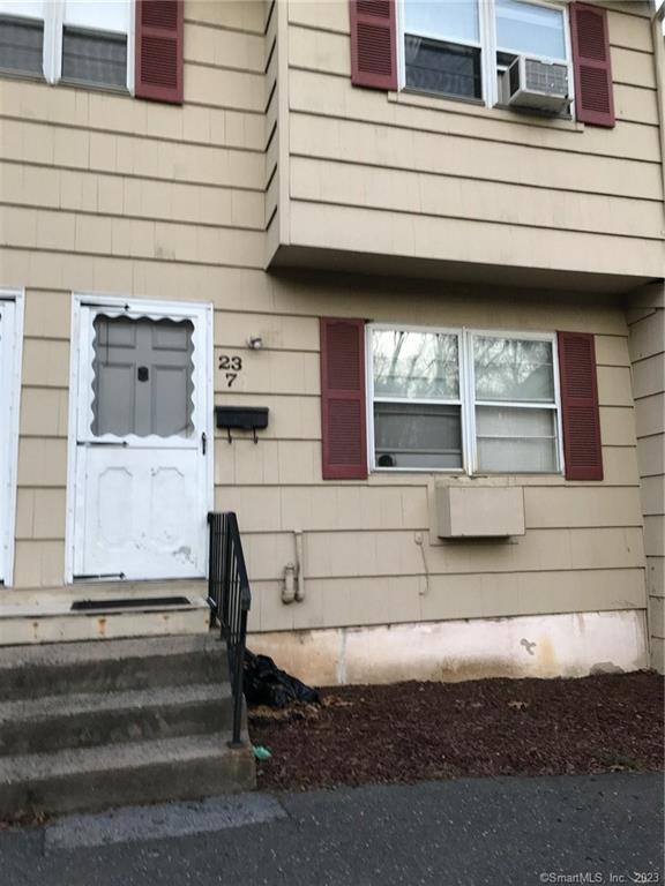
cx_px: 332
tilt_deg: +8.2
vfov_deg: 63.4
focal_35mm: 28
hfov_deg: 49.7
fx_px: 717
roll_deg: -0.3
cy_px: 443
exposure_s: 1/30
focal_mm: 3.99
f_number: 1.8
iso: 80
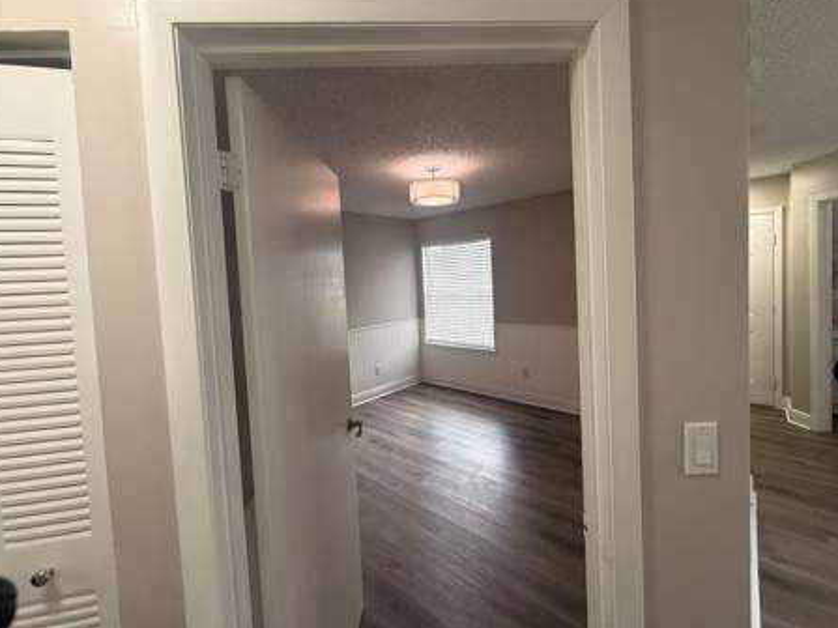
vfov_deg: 81.6
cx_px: 436
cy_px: 293
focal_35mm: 15
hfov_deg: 98.1
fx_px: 363
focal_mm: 2.22
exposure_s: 1/120
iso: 160
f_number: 2.2
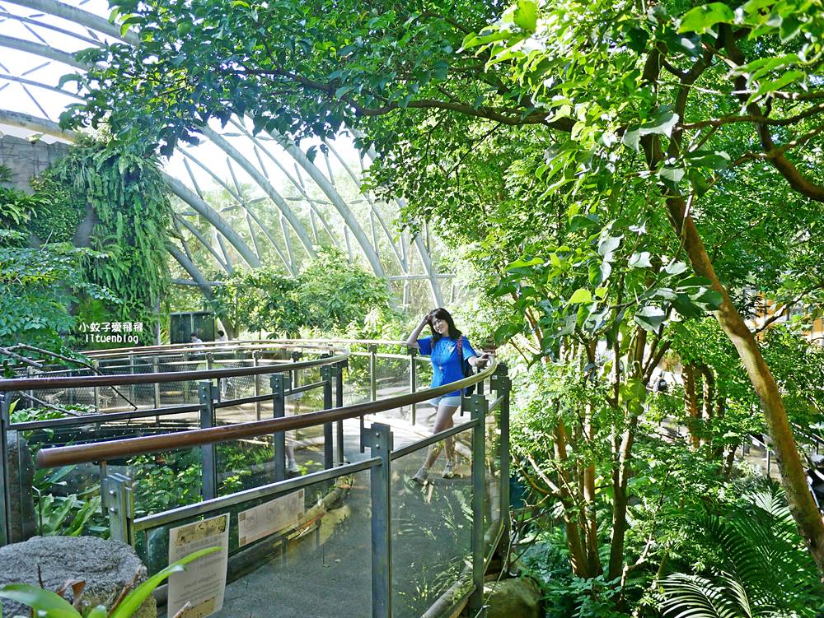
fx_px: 667
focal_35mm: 28
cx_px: 412
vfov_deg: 49.8
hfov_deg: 63.4
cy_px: 309
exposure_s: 1/250
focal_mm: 14
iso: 200
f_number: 2.5
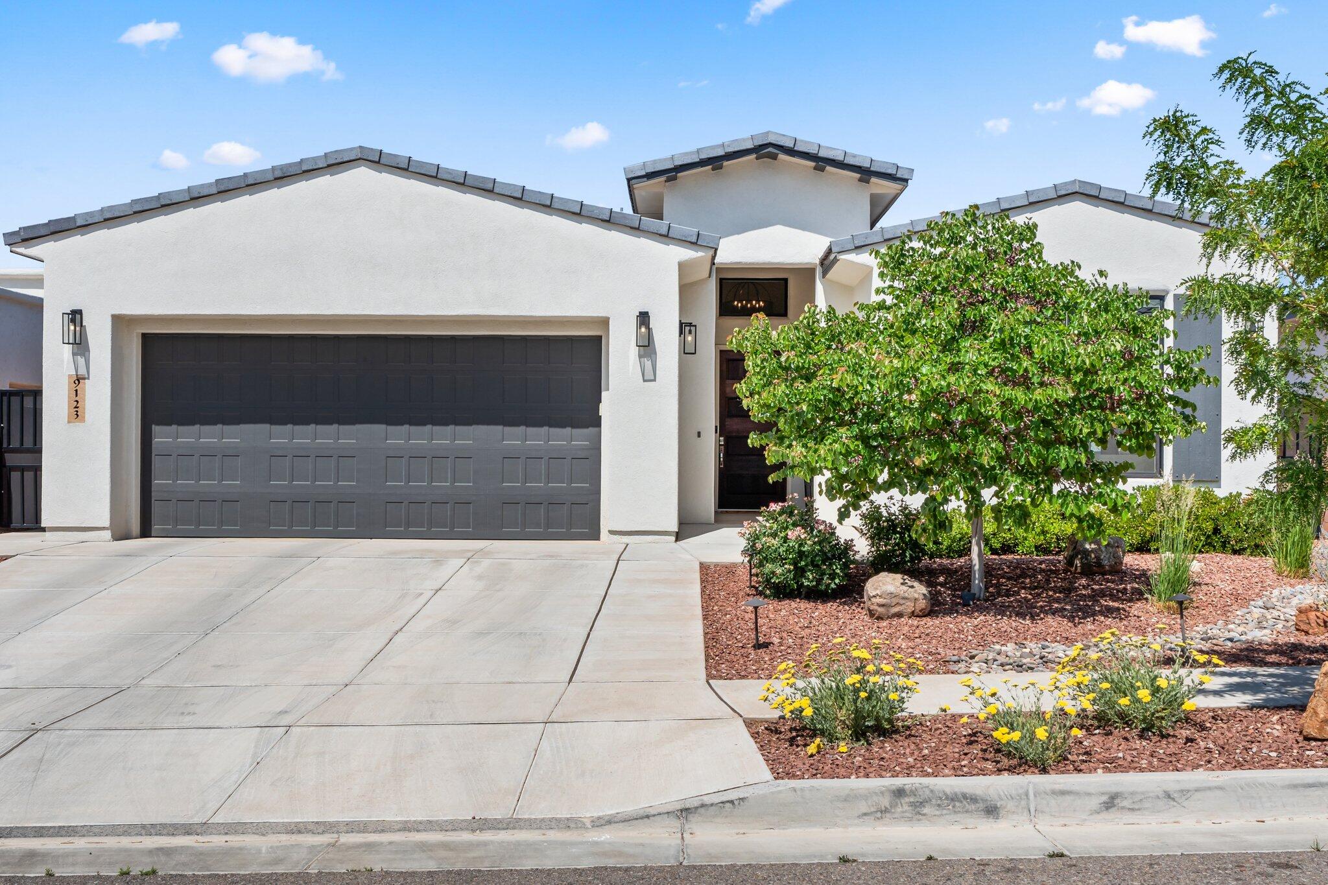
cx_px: 664
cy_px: 442
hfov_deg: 53.1
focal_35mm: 36
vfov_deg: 36.9
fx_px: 1328
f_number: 9
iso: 320
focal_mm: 24
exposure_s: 1/320
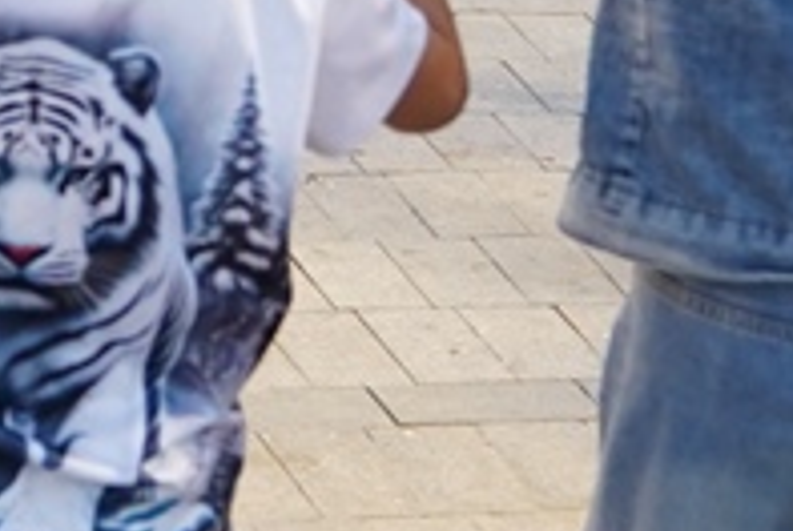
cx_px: -1119
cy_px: -521
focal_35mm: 192
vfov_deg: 6.9
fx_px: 4236
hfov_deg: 9.5
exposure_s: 1/320
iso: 800
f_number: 2.8
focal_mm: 25.1
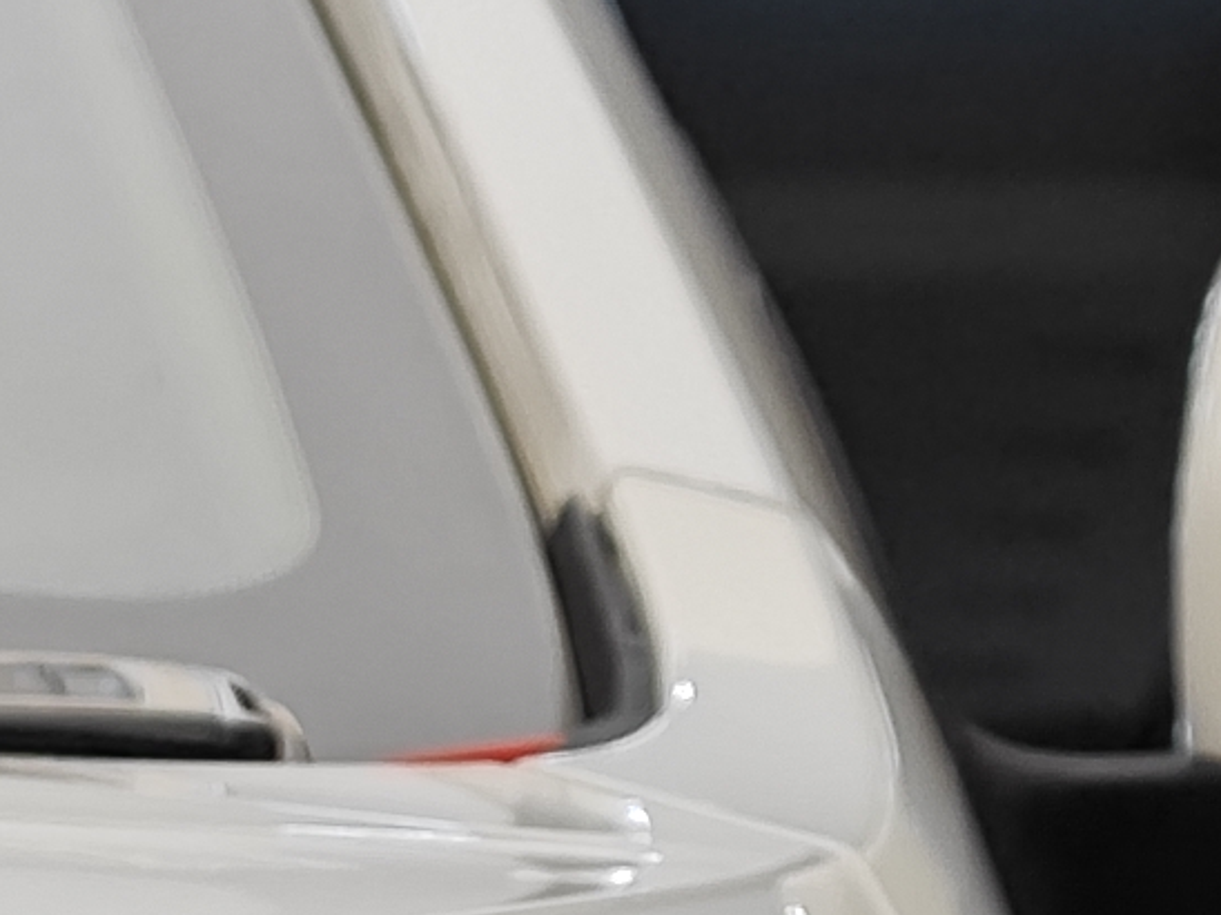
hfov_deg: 5.8
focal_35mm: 344
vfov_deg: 4.2
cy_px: 2471
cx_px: 212
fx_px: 12134
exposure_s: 1/100
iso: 80
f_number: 1.9
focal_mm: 8.7
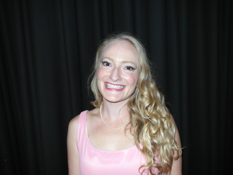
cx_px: 116
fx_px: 202
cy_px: 88
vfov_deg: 46.8
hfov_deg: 60.0
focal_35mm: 30
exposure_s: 1/30
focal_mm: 6.5
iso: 200
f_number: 2.7
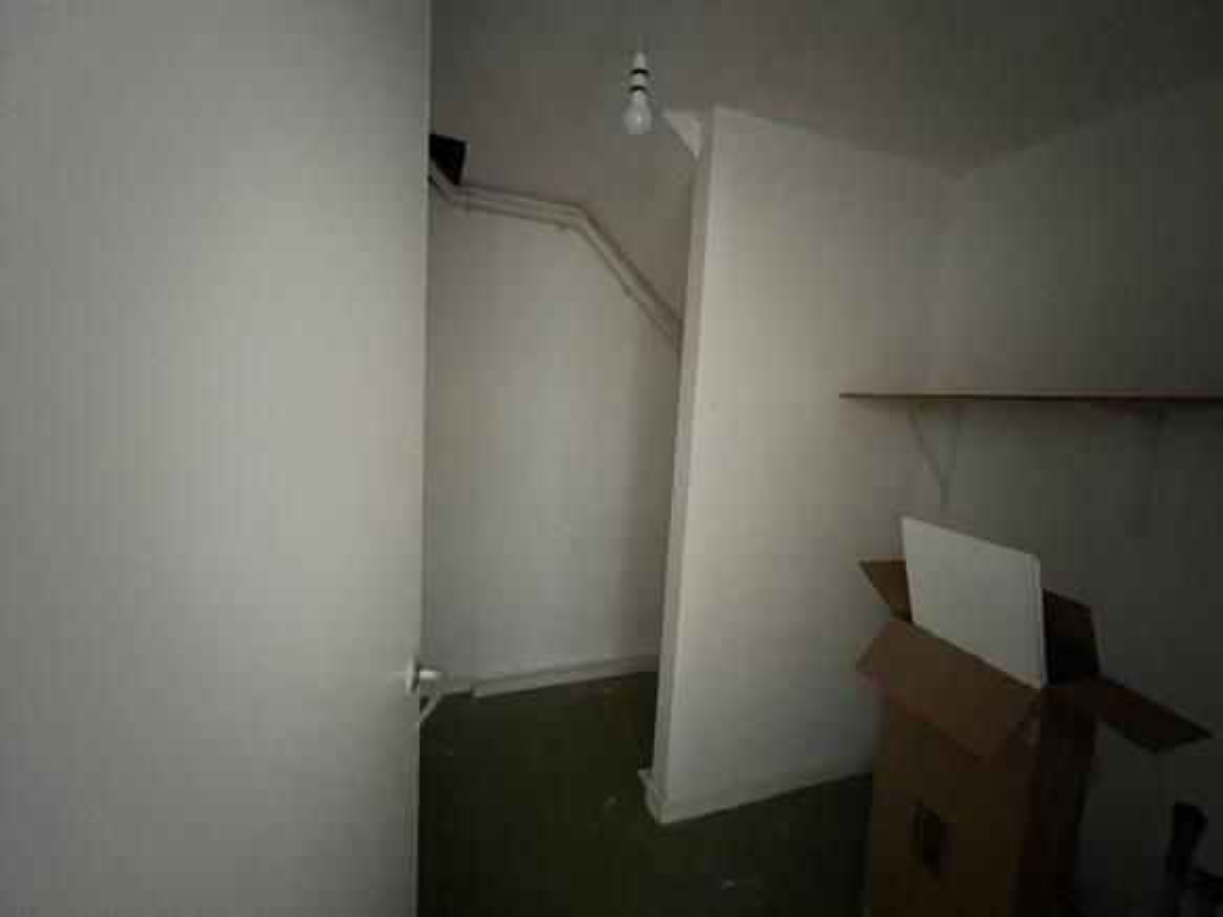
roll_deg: -3.1
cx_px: 612
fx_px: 459
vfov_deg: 89.9
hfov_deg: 106.2
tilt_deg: -7.7
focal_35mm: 13
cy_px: 458
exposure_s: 1/34
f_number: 1.8
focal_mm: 1.57
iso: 1000
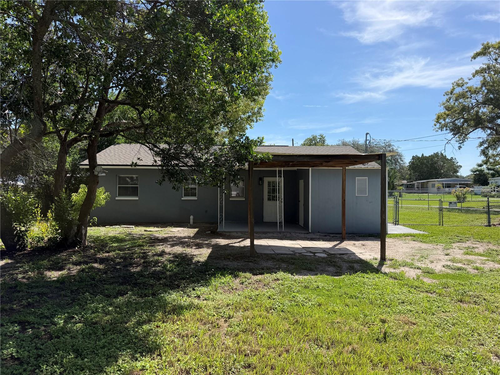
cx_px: 250
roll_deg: -0.4
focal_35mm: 24
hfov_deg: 71.6
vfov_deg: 56.8
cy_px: 188
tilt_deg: +0.5
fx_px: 347
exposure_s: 1/3145
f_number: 1.78
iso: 80
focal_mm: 6.76
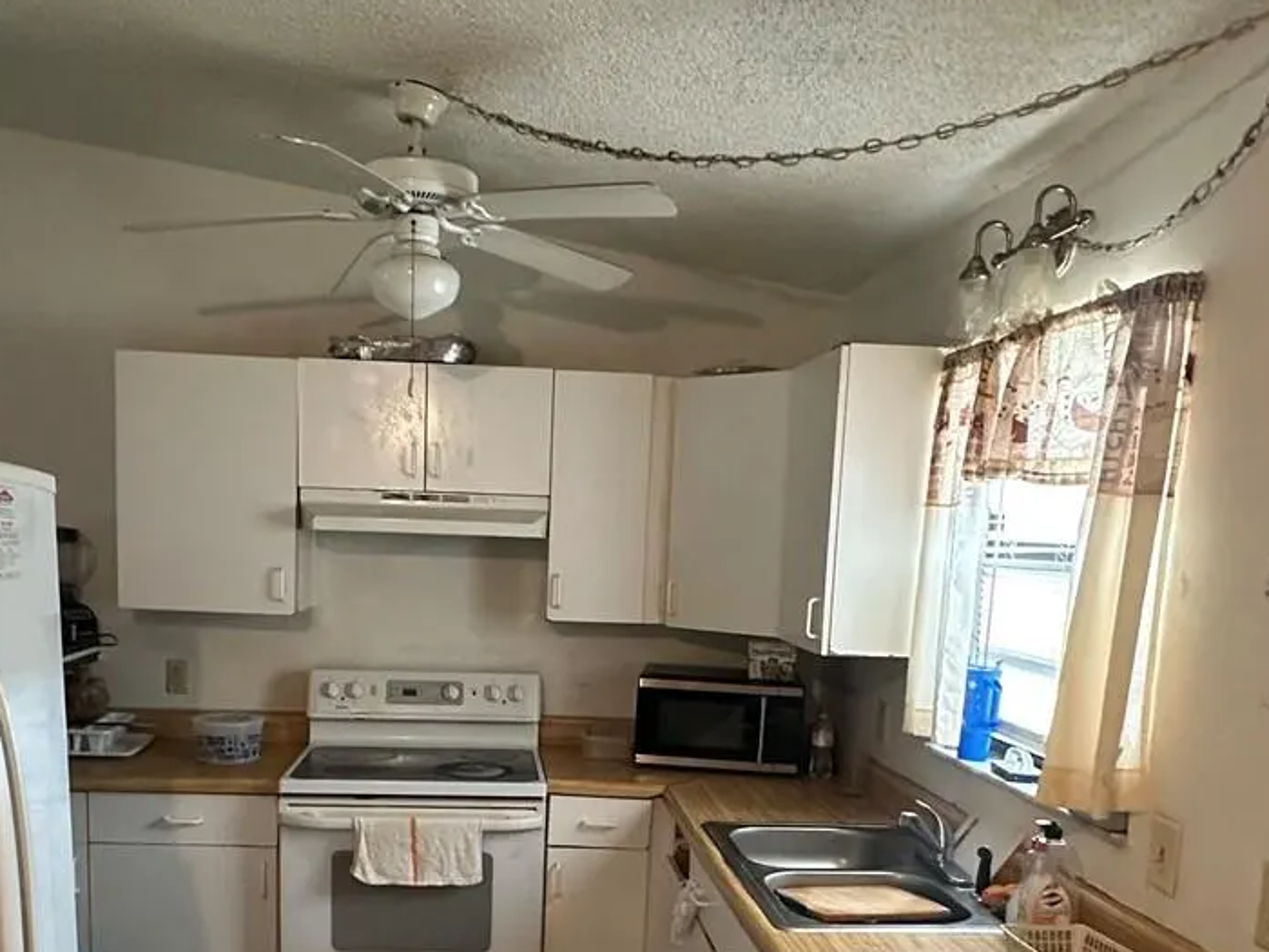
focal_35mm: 32
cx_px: 567
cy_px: 713
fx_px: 1173
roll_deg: -1.6
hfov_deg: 56.7
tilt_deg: -9.4
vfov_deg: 42.8
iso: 400
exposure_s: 1/60
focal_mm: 2.22
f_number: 2.2
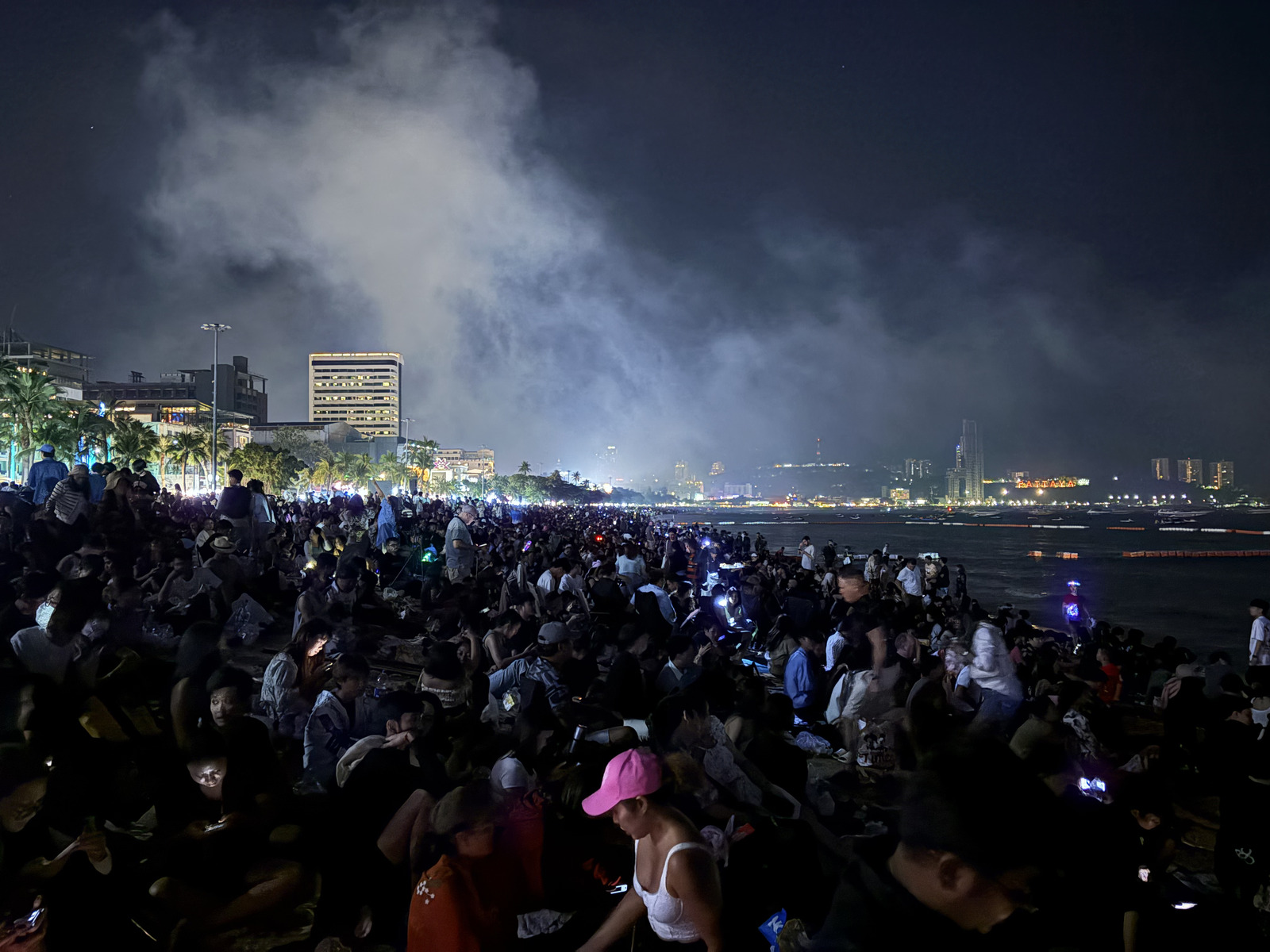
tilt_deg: +2.4
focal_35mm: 26
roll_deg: +0.2
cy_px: 476
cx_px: 635
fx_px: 954
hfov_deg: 67.3
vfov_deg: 53.1
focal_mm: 5.96
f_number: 1.6
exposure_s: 1/15
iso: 3200
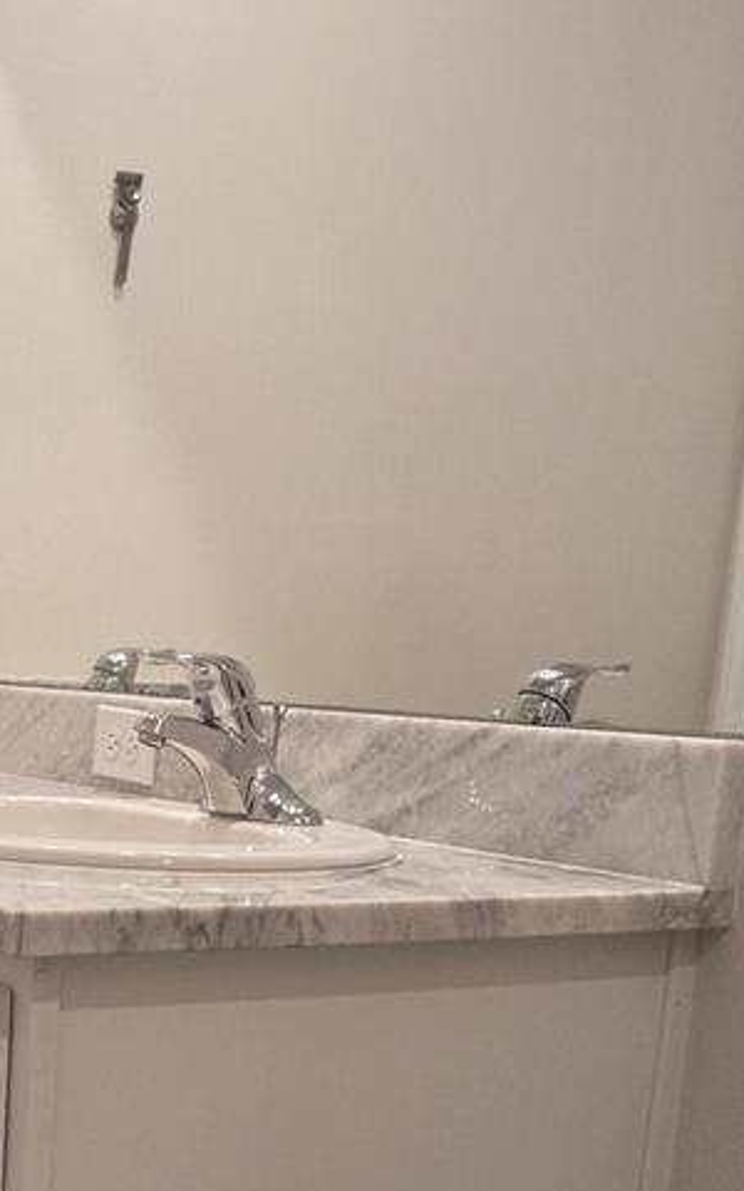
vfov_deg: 31.9
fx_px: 1979
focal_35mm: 61
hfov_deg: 19.9
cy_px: 1069
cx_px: -156
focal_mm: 5.4
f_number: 1.8
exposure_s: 1/120
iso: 160
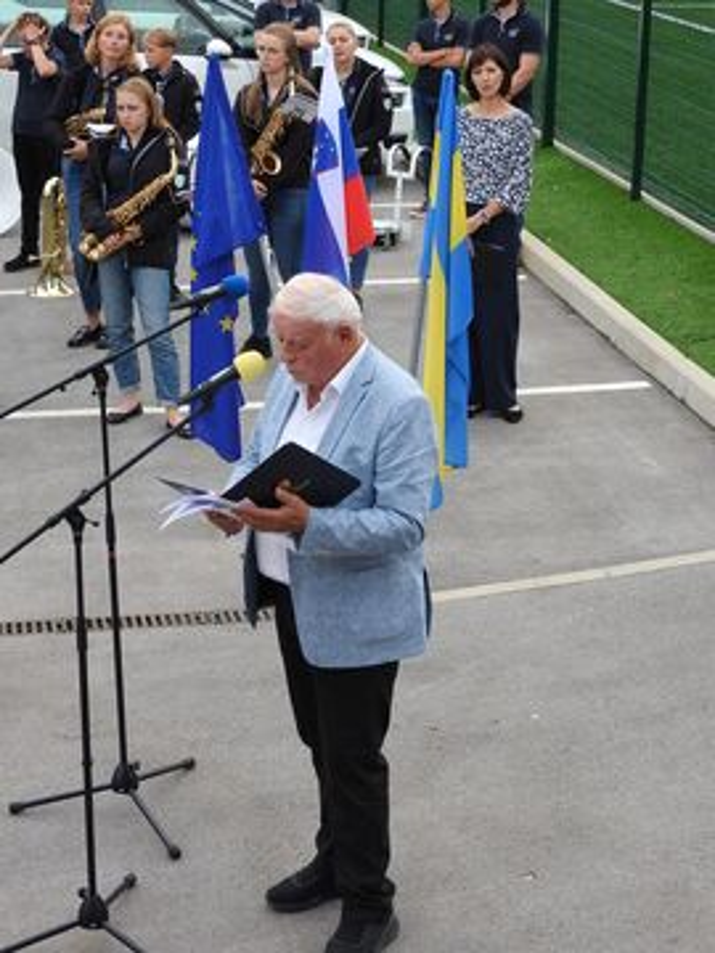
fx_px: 2203
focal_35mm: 80
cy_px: 476
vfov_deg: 24.4
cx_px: 358
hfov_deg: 18.4
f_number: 4.5
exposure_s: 1/100
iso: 100
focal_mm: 14.3
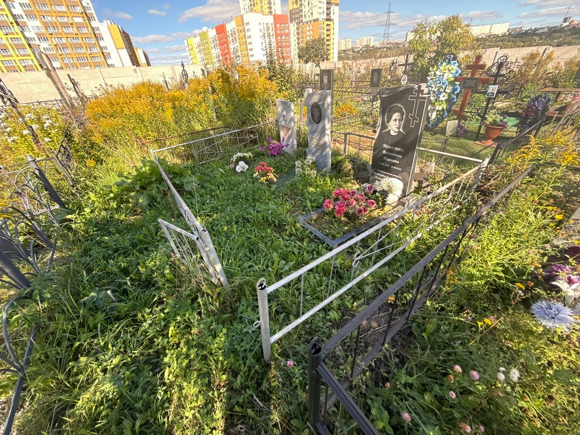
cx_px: 290
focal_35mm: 14
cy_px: 218
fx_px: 235
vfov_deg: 85.7
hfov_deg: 102.1
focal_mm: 2.22
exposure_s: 1/150
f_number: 2.2
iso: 50
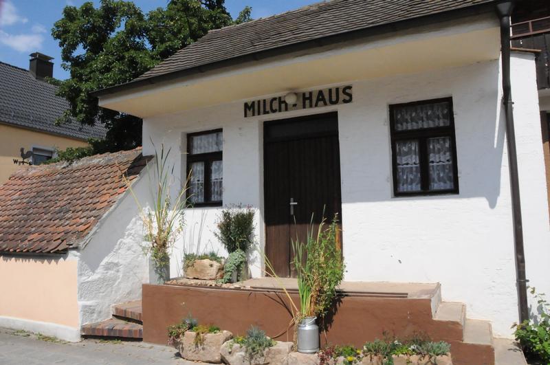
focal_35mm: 27
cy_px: 182
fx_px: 412
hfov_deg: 67.5
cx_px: 275
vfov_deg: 47.8
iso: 3200
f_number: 19
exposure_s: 1/1500
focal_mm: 18
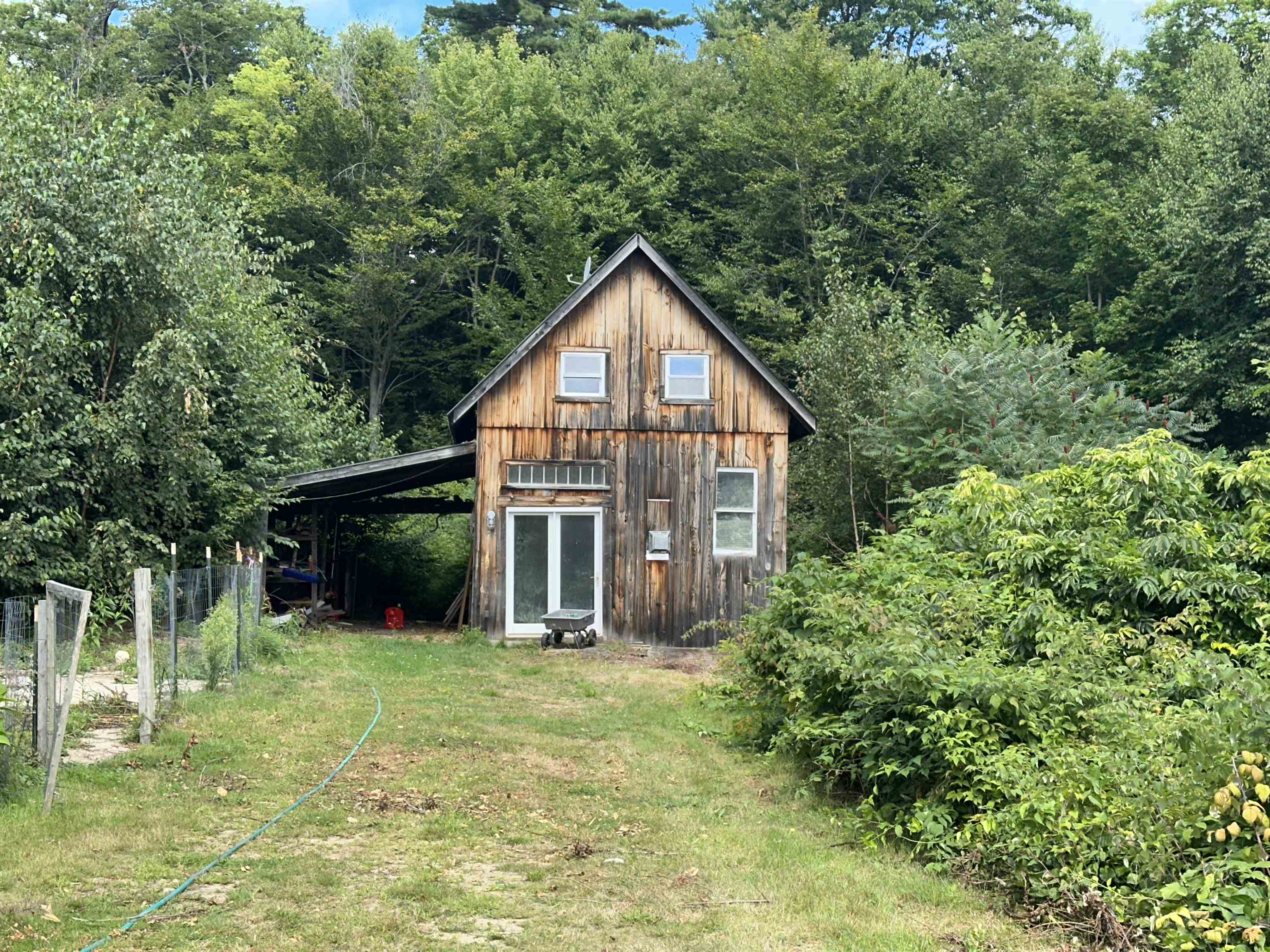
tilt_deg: +3.7
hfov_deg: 39.7
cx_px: 635
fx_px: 1761
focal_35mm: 48
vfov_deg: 30.3
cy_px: 476
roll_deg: +1.1
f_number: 1.78
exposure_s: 1/980
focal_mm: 6.86
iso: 64
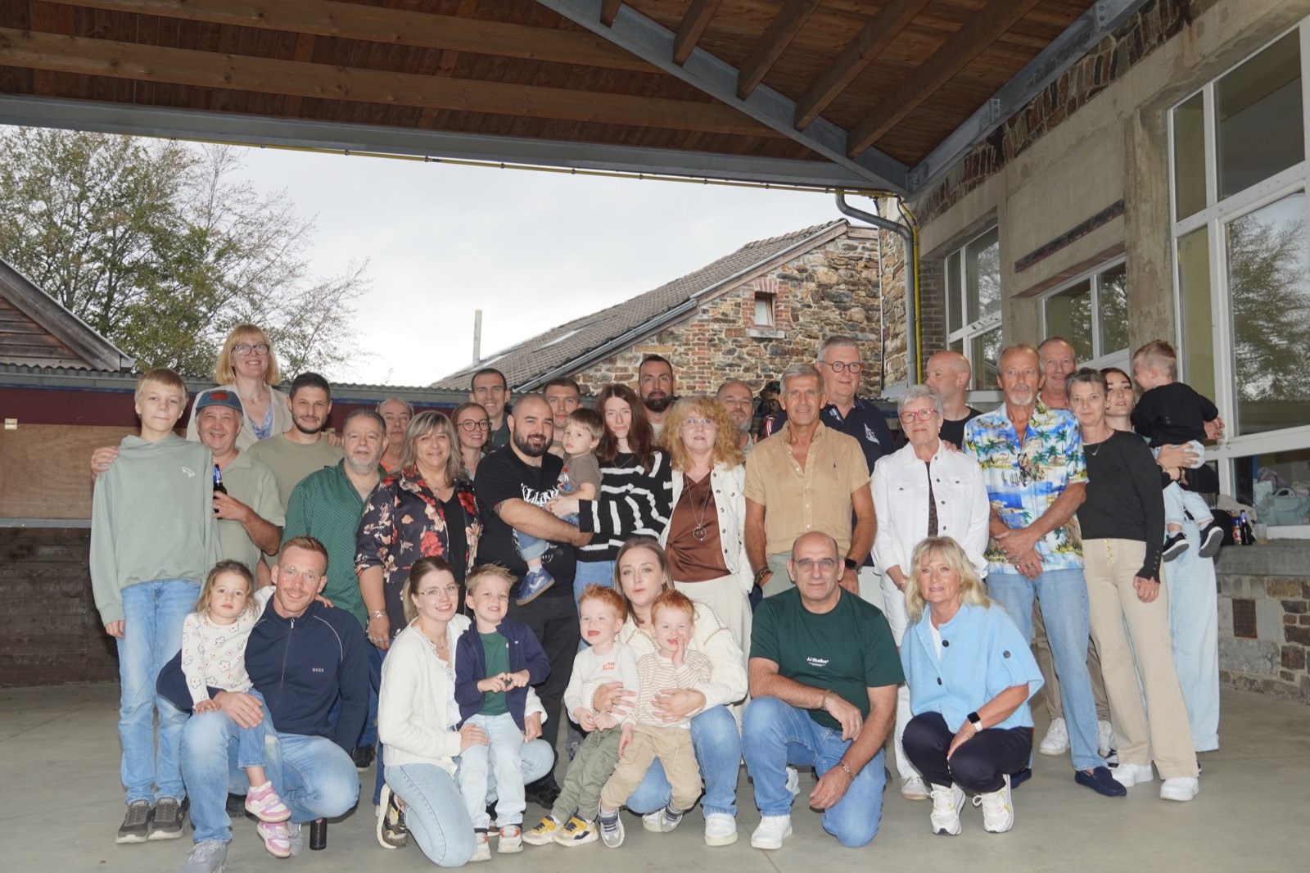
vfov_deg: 36.9
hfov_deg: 53.1
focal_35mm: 36
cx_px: 655
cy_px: 436
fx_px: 1310
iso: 200
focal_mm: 24
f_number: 4.5
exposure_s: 1/160
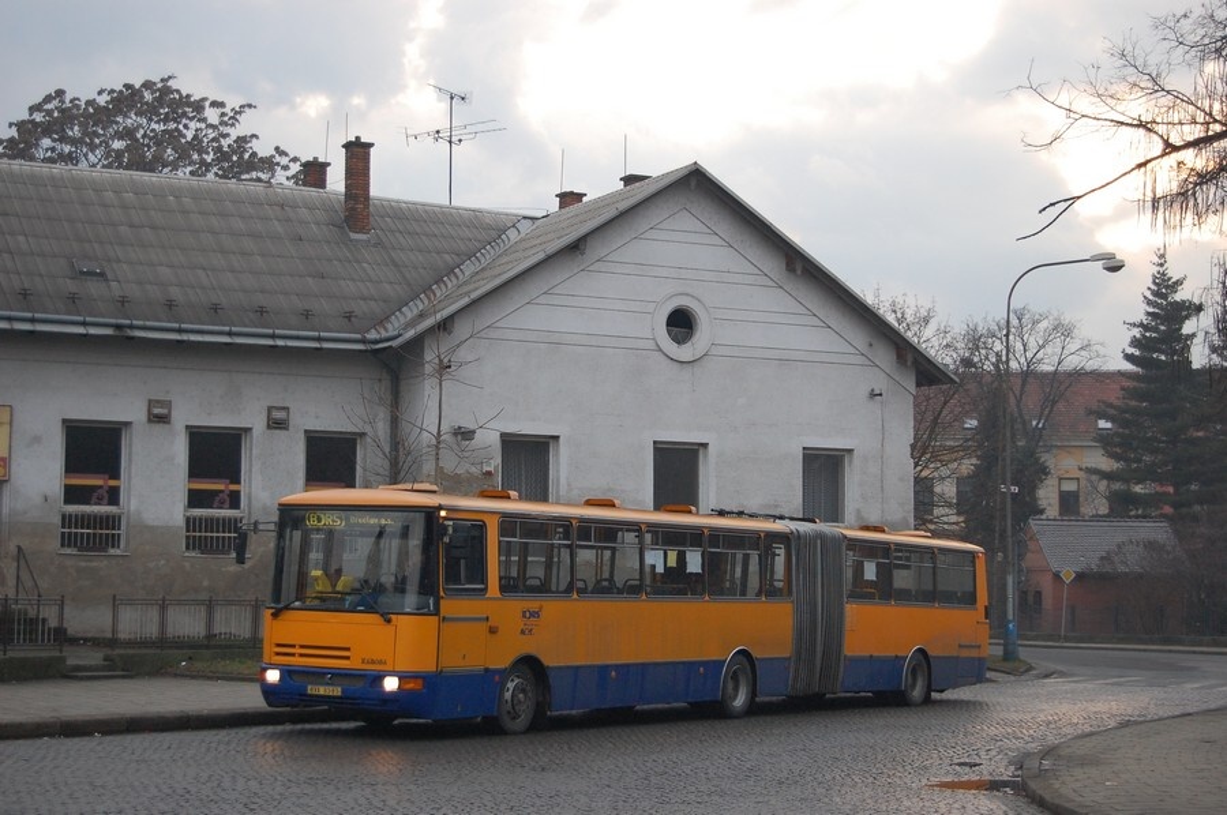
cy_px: 408
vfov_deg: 21.5
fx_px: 2145
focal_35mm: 63
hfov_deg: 31.9
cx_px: 614
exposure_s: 1/80
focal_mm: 42
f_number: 5.3
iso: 800
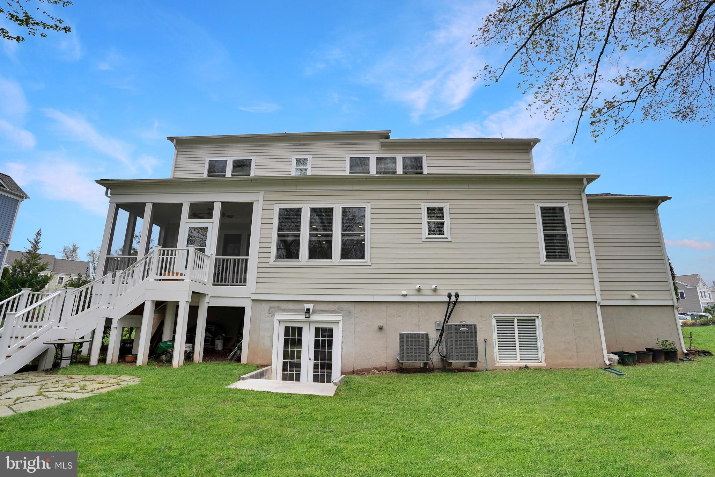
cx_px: 358
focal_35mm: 17
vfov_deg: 70.4
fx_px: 338
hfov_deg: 93.3
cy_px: 238
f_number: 6.3
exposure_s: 1/160
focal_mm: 17
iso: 100
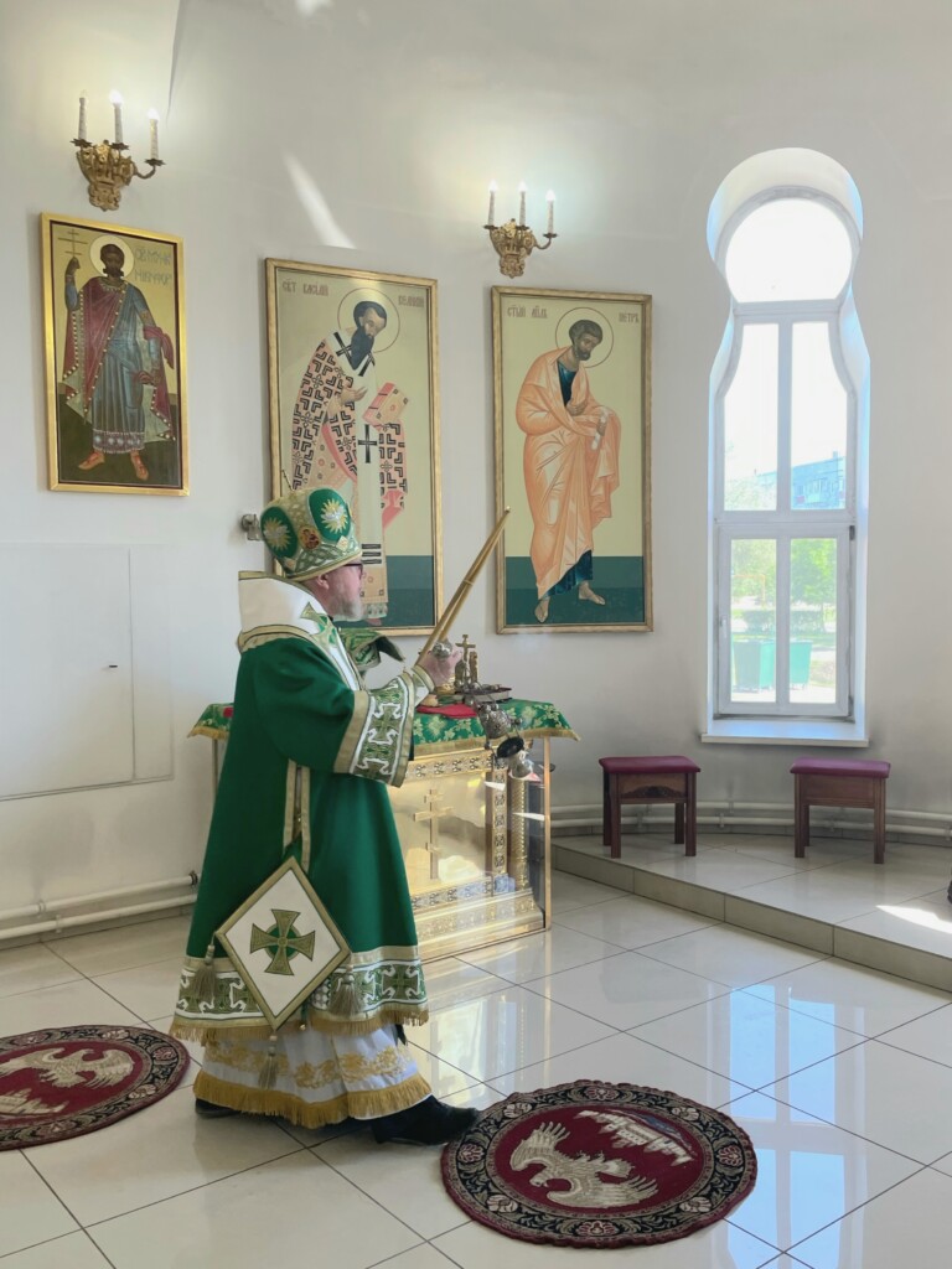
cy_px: 634
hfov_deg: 53.1
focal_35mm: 26
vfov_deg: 67.3
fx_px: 953
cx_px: 476
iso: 40
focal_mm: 4.2
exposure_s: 1/100
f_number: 1.6
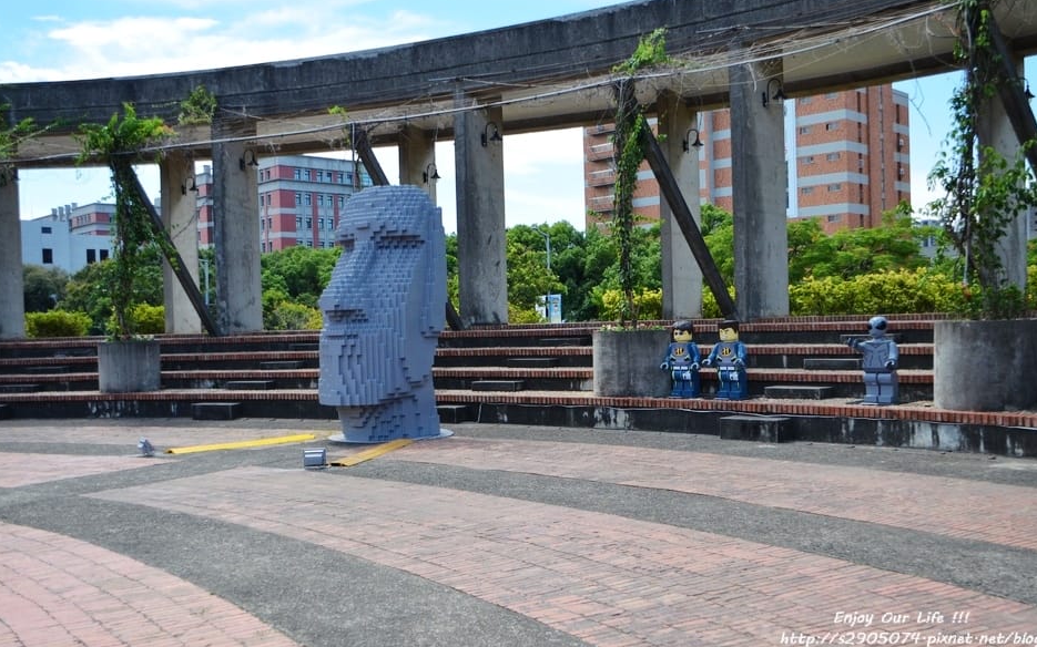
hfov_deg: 52.1
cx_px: 496
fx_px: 1061
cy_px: 341
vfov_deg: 33.9
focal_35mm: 38
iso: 500
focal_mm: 23
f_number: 3.5
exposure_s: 1/2500
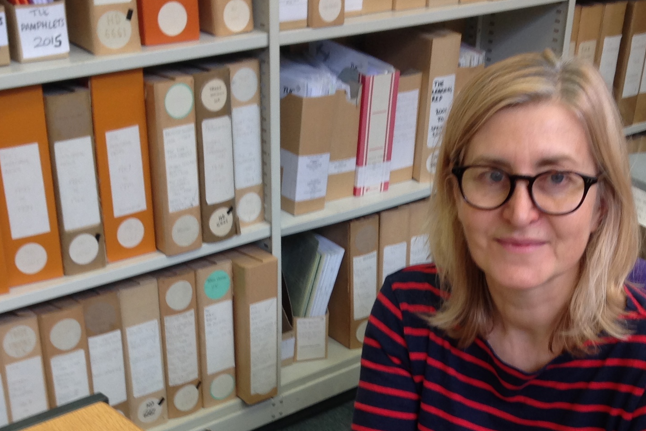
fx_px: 1184
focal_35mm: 66
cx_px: 389
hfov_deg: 30.4
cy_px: 427
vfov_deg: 20.0
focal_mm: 4.28
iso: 50
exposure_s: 1/20
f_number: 2.4
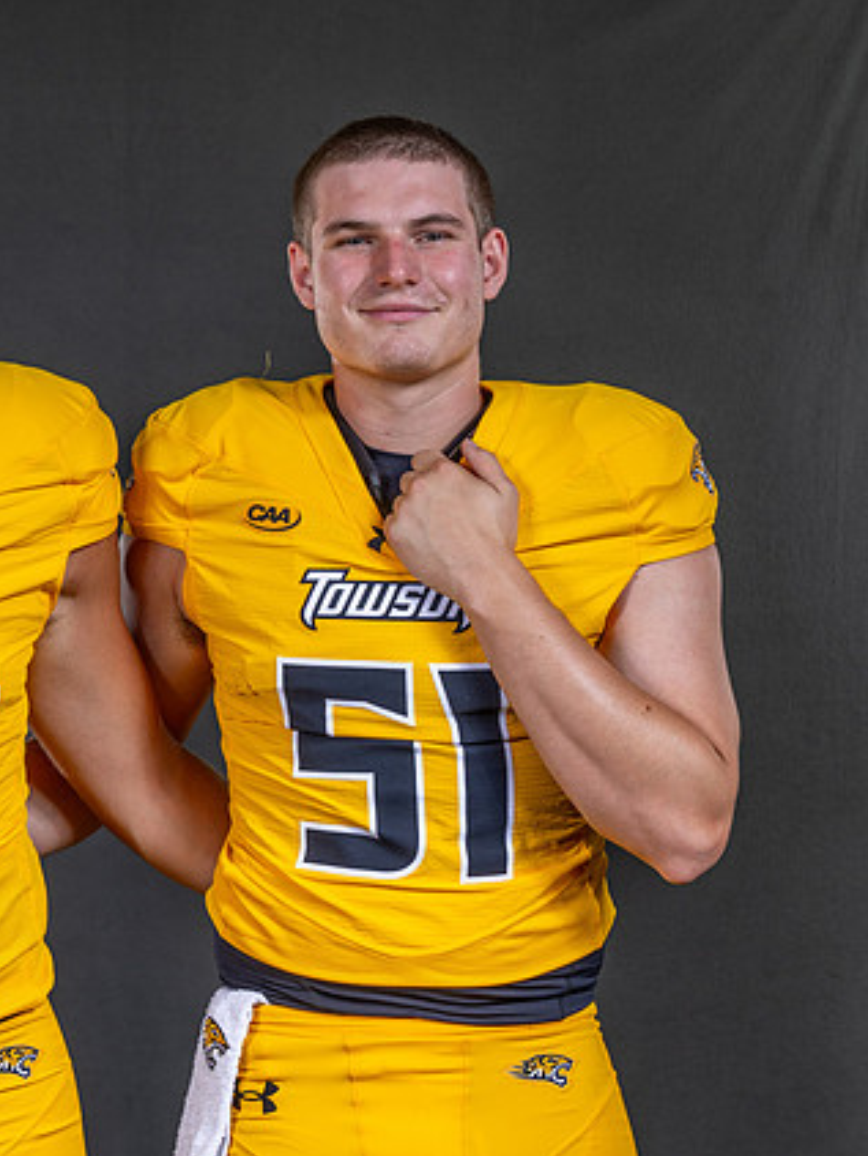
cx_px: 230
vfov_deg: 23.3
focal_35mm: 84
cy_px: 667
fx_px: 2806
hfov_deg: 17.5
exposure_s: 1/200
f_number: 8
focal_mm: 47
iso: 100
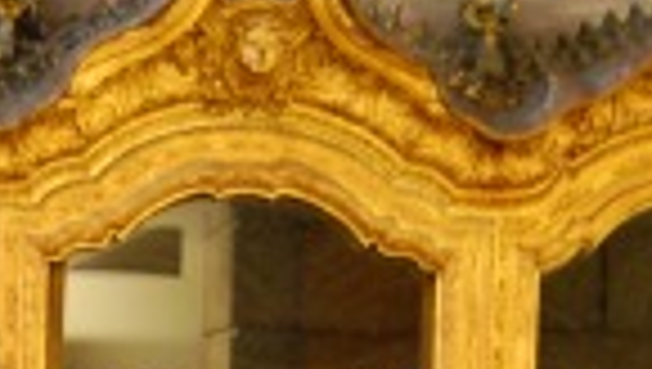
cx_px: -178
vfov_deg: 9.9
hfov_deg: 17.7
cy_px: 731
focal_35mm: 114
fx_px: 1973
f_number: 3.5
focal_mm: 18
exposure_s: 1/5
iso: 1600
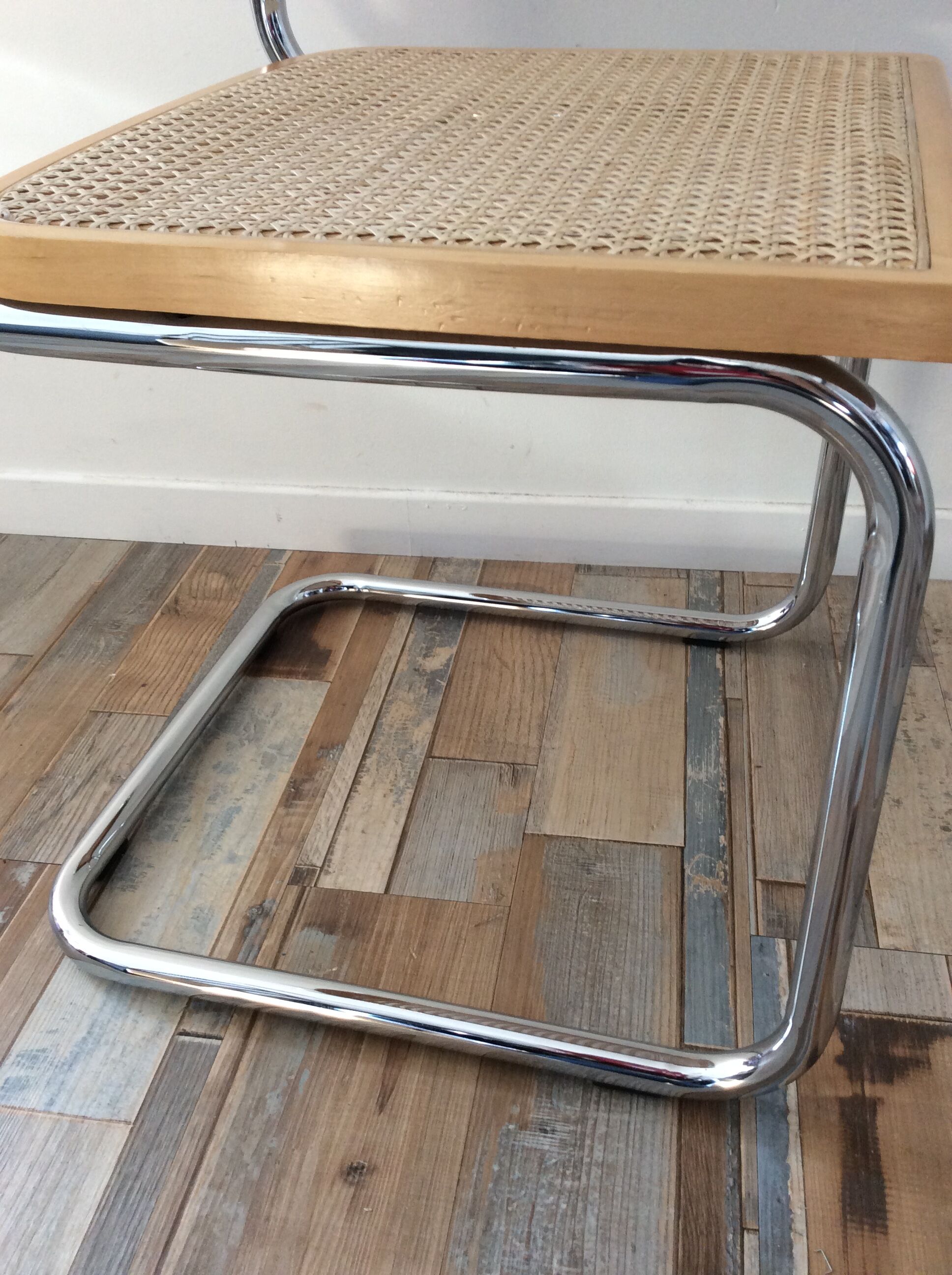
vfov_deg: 56.9
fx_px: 1177
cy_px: 638
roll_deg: +3.1
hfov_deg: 44.1
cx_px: 476
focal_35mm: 32
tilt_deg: -35.0
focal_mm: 3.3
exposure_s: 1/25
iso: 64
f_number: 2.4
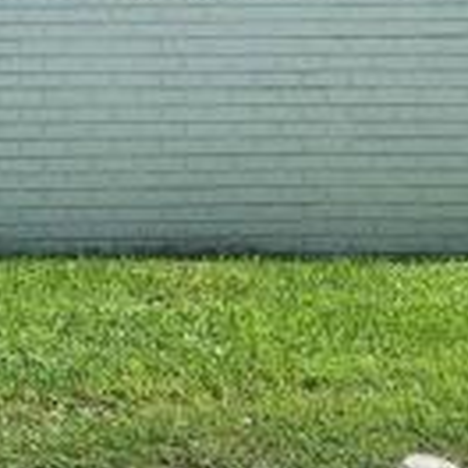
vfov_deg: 11.6
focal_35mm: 148
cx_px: -720
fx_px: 2264
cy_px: -57
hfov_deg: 10.0
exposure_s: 1/1093
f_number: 1.8
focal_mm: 6.4
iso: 12
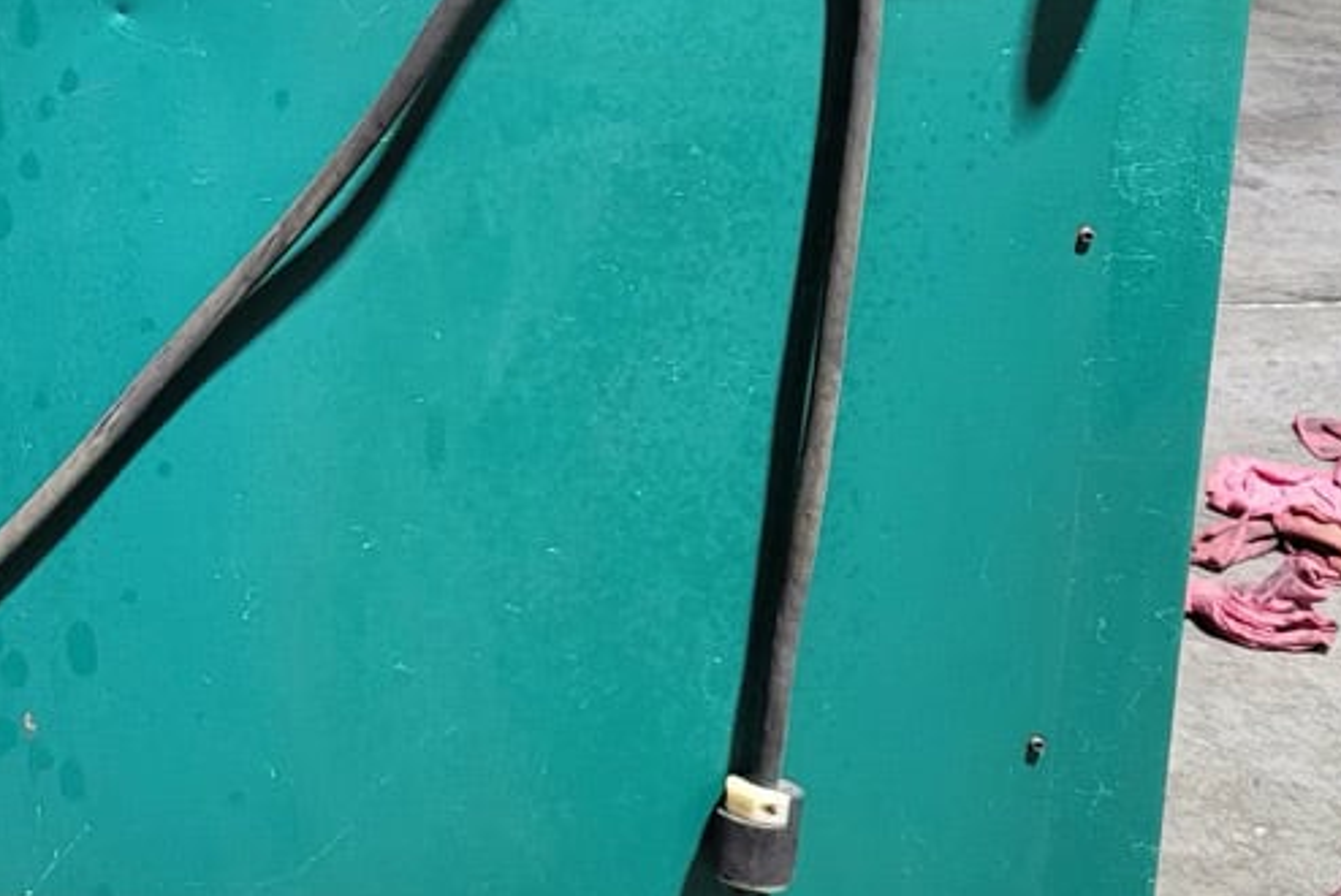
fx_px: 2609
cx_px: -11
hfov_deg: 27.2
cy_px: 383
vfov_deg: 19.5
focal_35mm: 70
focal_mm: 5.4
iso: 400
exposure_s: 1/40
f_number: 1.8
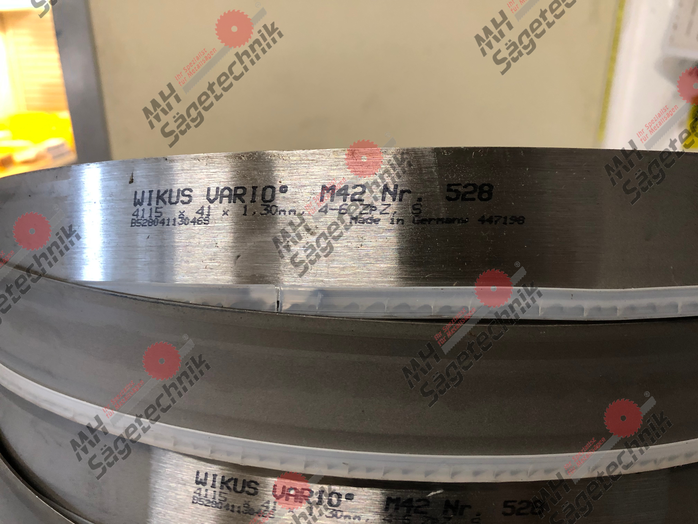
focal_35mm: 28
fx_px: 565
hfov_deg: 63.4
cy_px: 262
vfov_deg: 49.7
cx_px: 349
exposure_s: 1/17
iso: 80
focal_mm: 4
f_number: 1.8
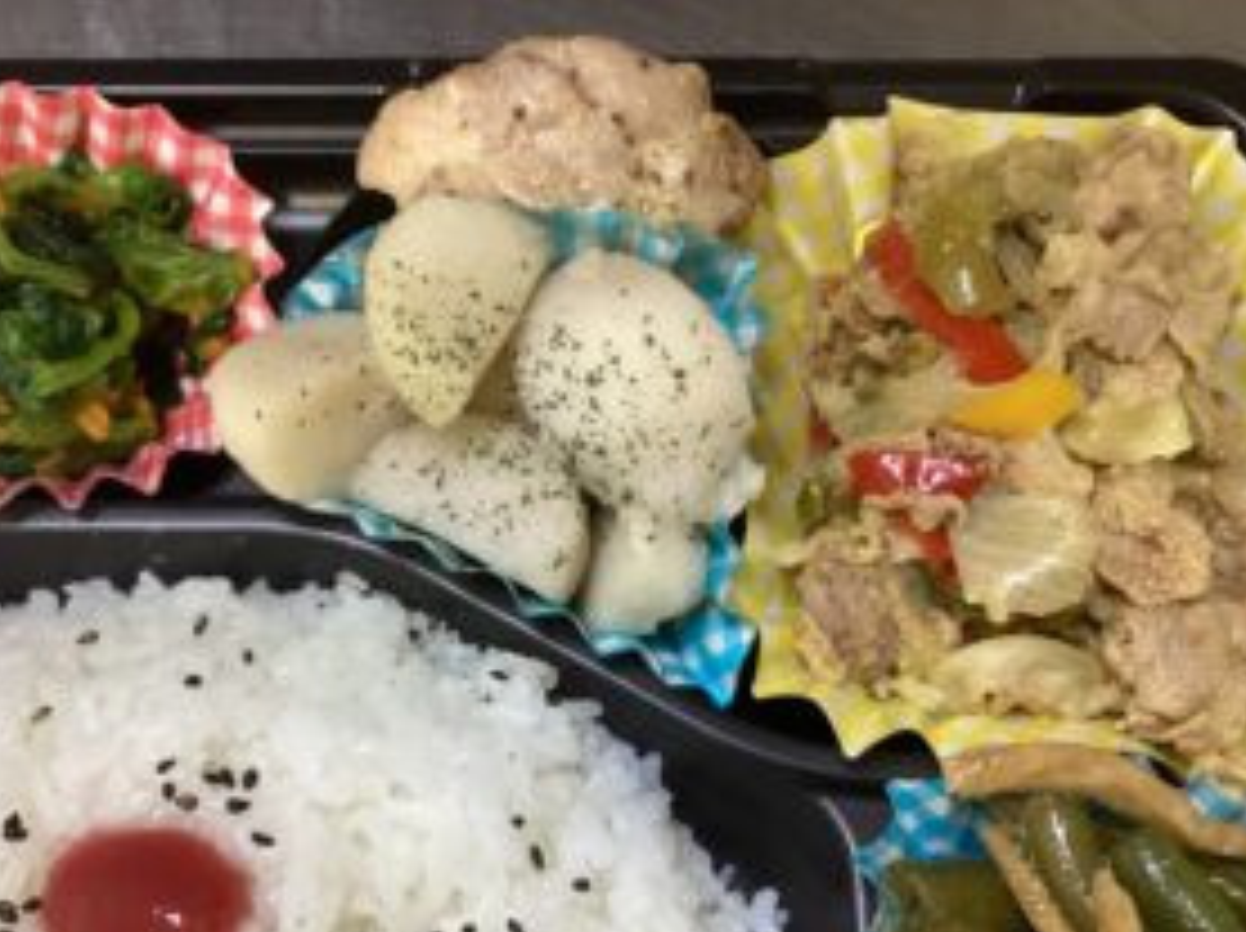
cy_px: 628
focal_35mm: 42
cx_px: 520
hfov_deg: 44.7
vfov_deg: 33.9
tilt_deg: -73.9
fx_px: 1510
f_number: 2.4
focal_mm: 3.3
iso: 160
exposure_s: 1/50
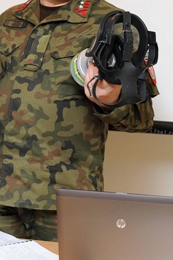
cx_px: 41
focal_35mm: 129
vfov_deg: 15.9
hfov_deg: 10.6
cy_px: 117
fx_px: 931
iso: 640
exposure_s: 1/60
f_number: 6.3
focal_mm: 70
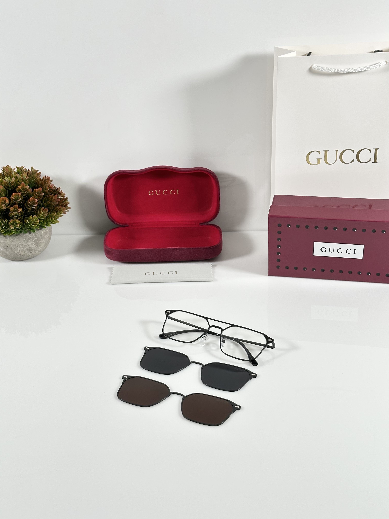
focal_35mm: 48
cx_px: 194
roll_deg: +1.7
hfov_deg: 30.3
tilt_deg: -27.8
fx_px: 719
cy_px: 260
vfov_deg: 39.7
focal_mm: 6.86
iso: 125
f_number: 1.78
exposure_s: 1/100
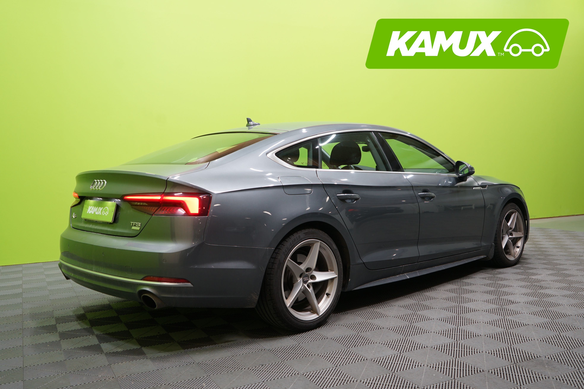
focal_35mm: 32
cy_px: 194
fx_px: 519
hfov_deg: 58.7
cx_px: 292
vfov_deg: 41.1
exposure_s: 1/30
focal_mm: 32
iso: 400
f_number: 4.5
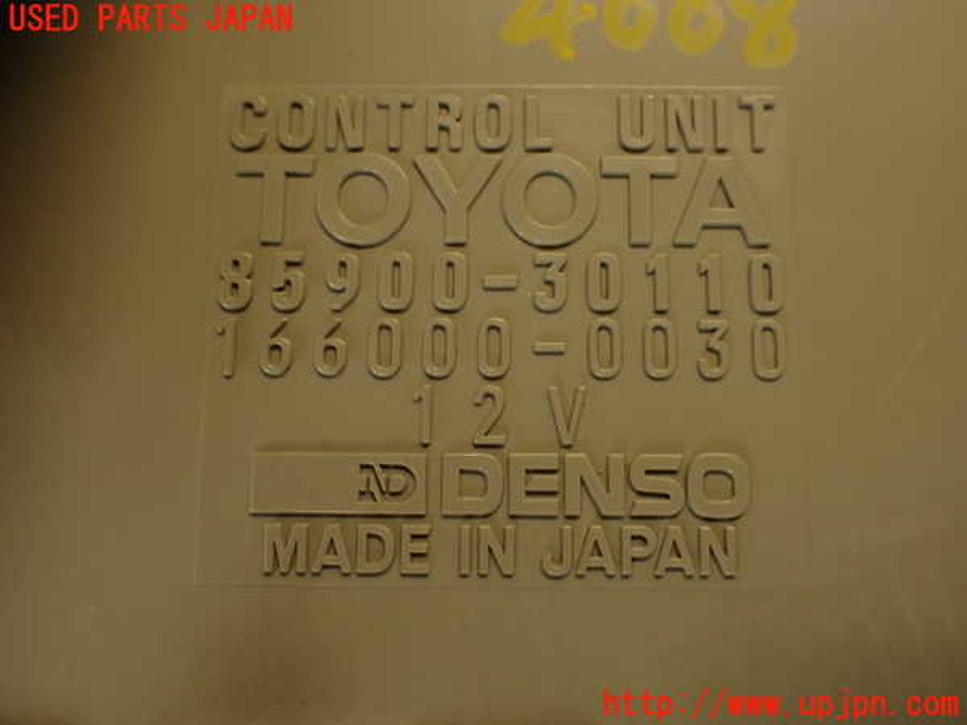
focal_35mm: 32
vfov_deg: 44.2
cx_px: 484
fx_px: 894
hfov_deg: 56.8
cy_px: 362
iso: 200
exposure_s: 1/40
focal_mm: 5.79
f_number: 2.4
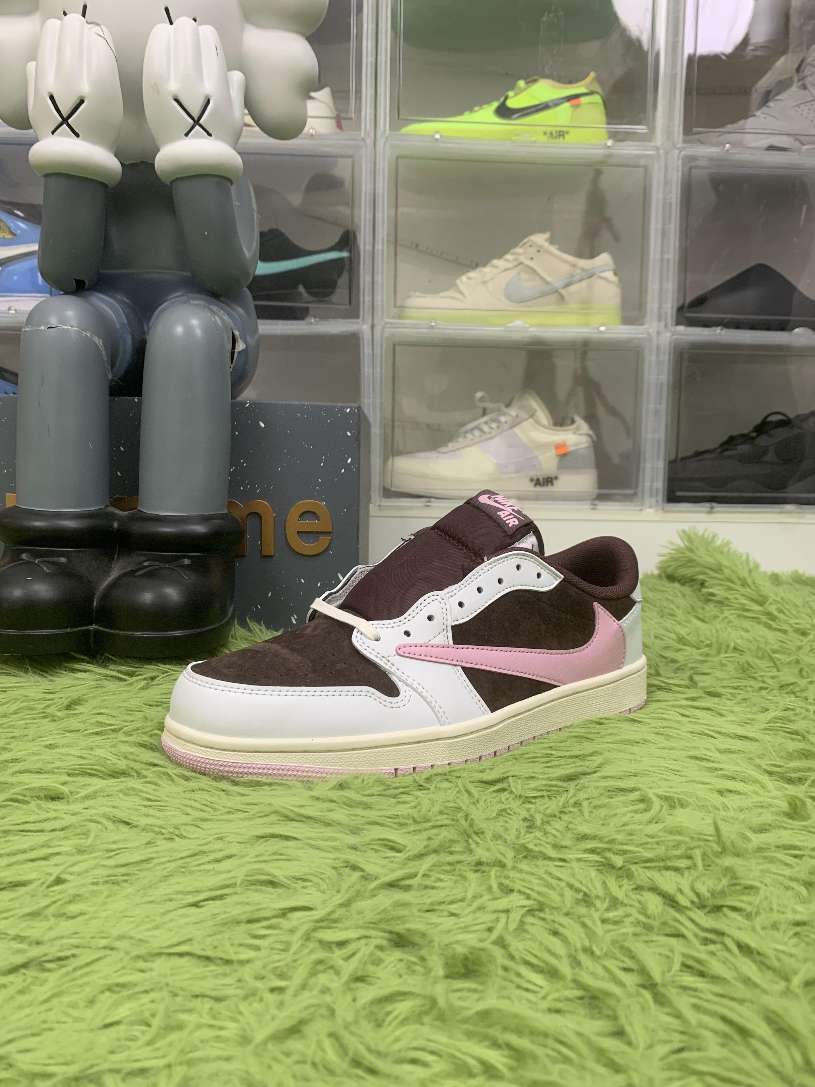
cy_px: 544
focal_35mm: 26
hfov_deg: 53.1
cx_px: 408
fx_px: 816
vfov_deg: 67.3
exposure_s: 1/70
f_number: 1.8
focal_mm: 4.25
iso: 100
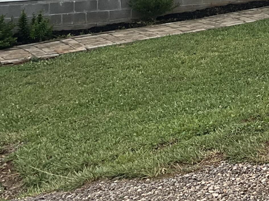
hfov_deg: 20.5
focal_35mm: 92
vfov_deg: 15.5
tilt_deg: -3.8
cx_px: 285
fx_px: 715
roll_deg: -1.6
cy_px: -35
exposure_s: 1/2141
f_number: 1.8
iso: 25
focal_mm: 3
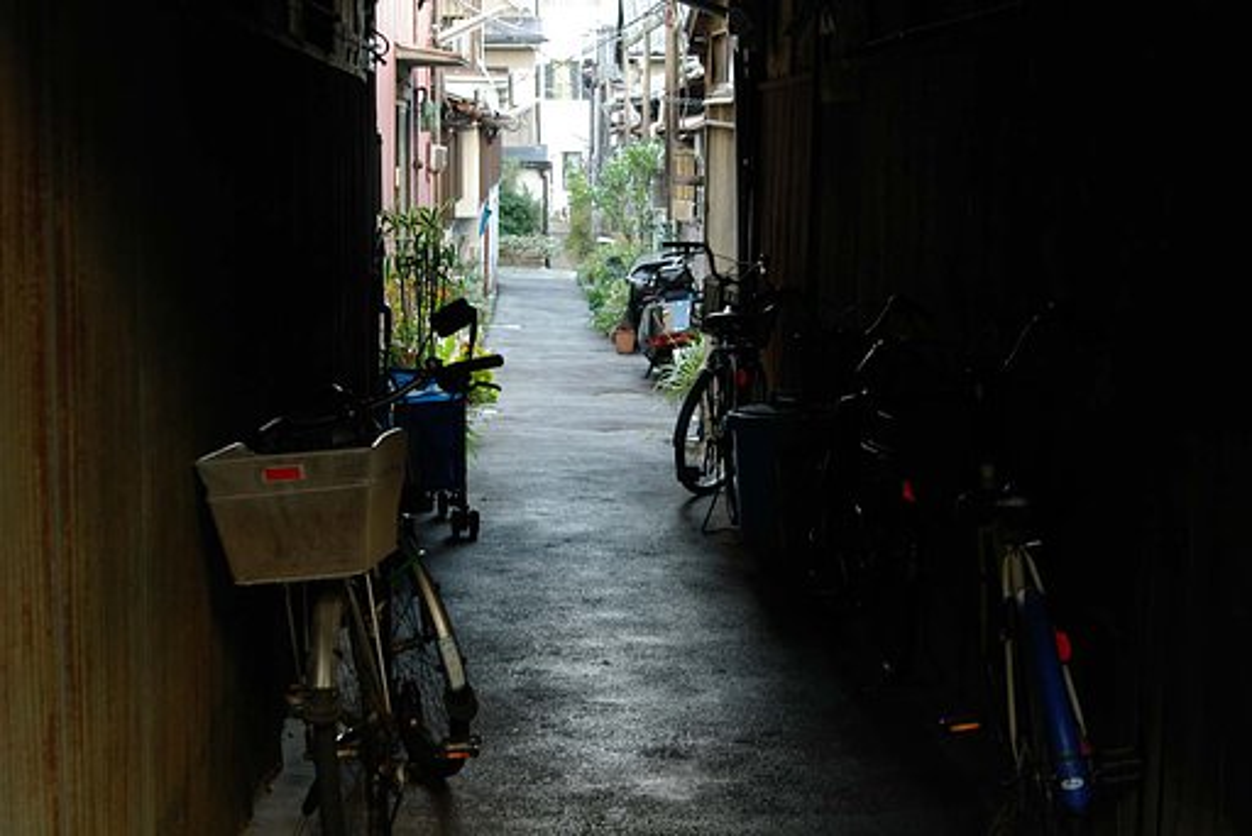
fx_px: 2244
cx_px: 626
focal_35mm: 64
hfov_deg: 31.2
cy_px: 418
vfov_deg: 21.1
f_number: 4.5
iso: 200
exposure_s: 1/15
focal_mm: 43
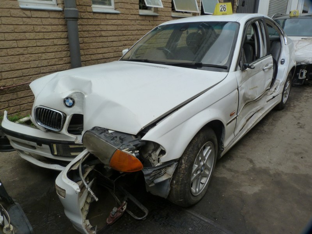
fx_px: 225
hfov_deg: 69.4
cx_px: 156
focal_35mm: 25
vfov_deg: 54.9
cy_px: 117
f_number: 5
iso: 125
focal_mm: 4.5
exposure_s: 1/250
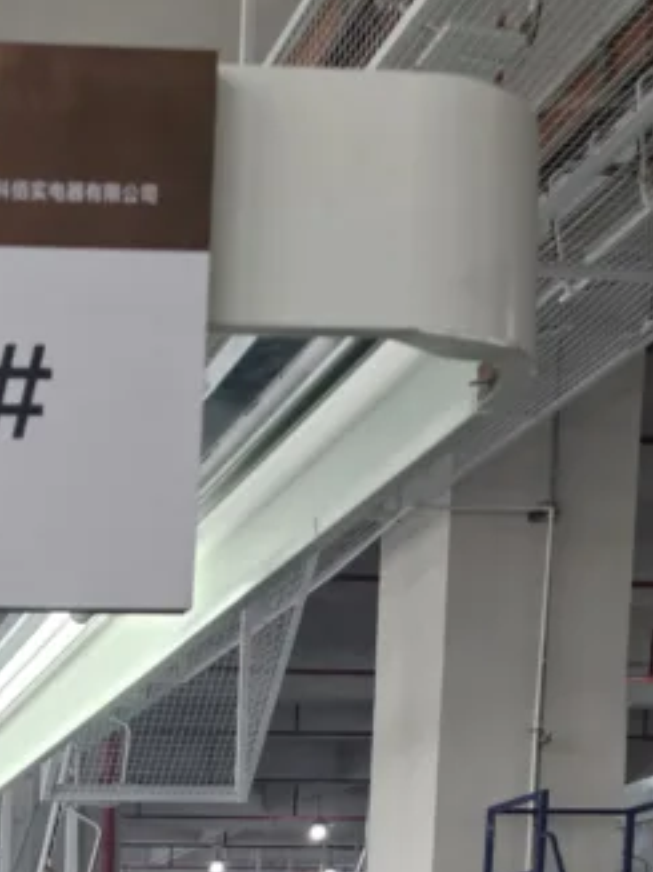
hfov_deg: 18.6
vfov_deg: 22.8
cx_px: -253
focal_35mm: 72
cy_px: 1253
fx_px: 1812
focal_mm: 6.3
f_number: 1.7
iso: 125
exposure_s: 1/180
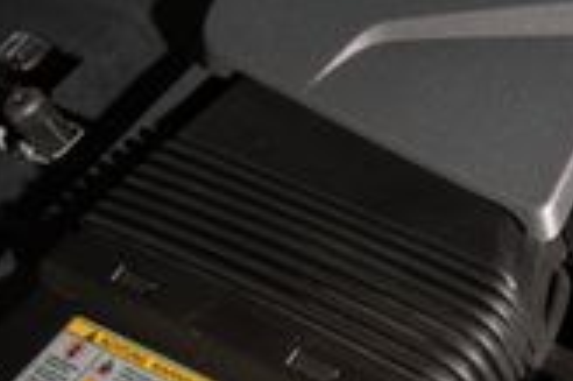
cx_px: 1090
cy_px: -96
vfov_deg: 9.8
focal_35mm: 137
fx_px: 2178
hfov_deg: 13.2
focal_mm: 35
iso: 400
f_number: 3.5
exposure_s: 1/50
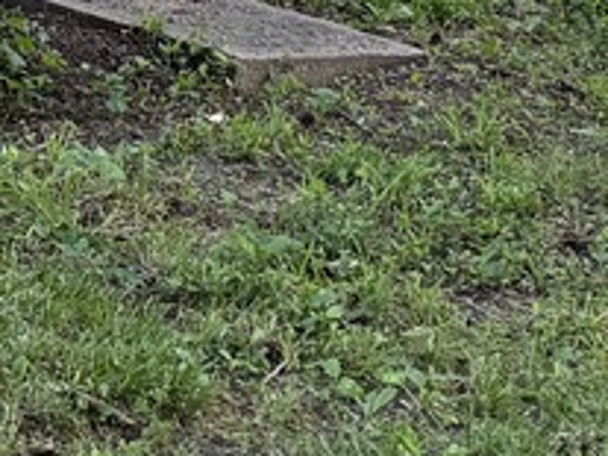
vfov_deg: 8.3
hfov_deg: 11.8
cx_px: 185
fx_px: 2932
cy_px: -583
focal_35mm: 167
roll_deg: +0.4
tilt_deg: -3.2
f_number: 1.78
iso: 200
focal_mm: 6.76
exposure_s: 1/142
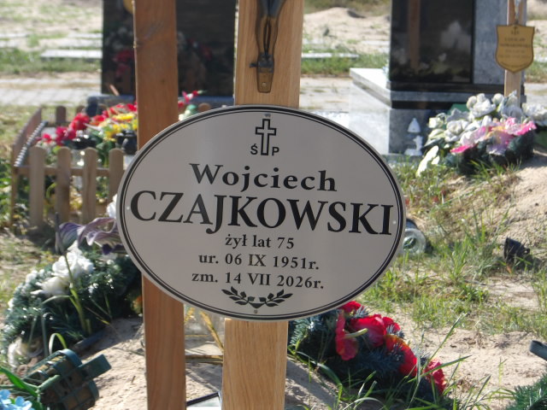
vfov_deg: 13.7
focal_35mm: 108
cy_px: 205
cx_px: 274
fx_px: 1707
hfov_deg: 18.2
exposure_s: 1/194
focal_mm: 19.6
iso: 100
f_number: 6.6
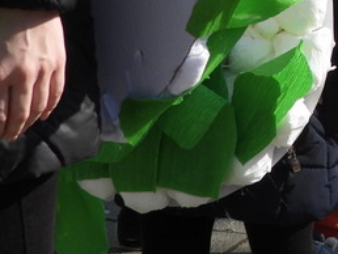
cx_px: 747
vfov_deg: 4.0
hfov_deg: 5.2
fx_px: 3636
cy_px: -278
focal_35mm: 372
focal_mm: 14.4
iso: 100
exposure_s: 1/800
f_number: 3.5
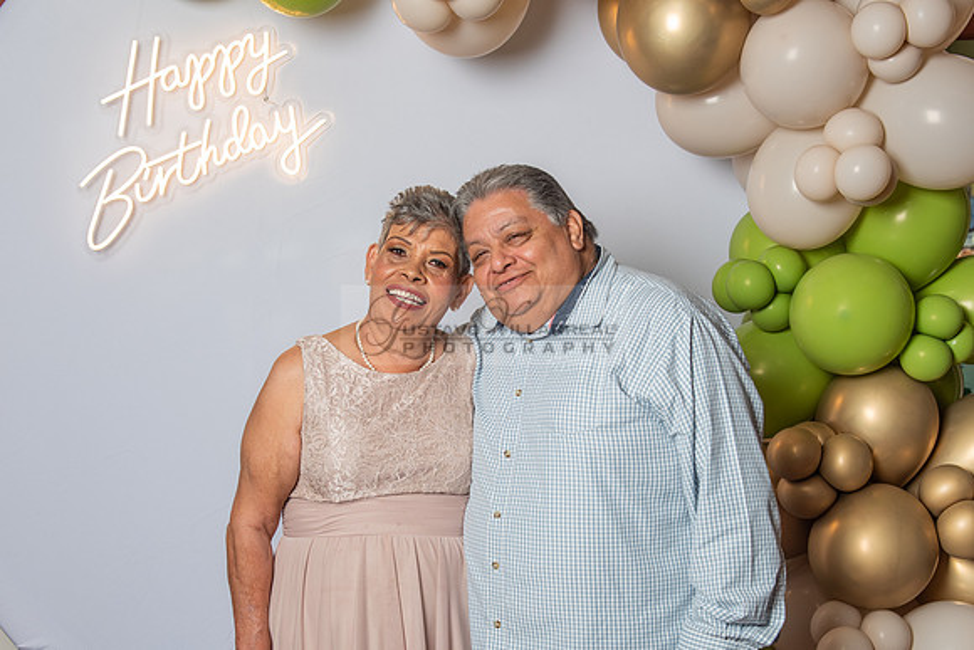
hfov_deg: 37.0
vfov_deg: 25.0
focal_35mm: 54
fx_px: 1457
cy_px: 426
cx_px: 503
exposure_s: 1/160
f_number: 5.6
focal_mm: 36
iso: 200
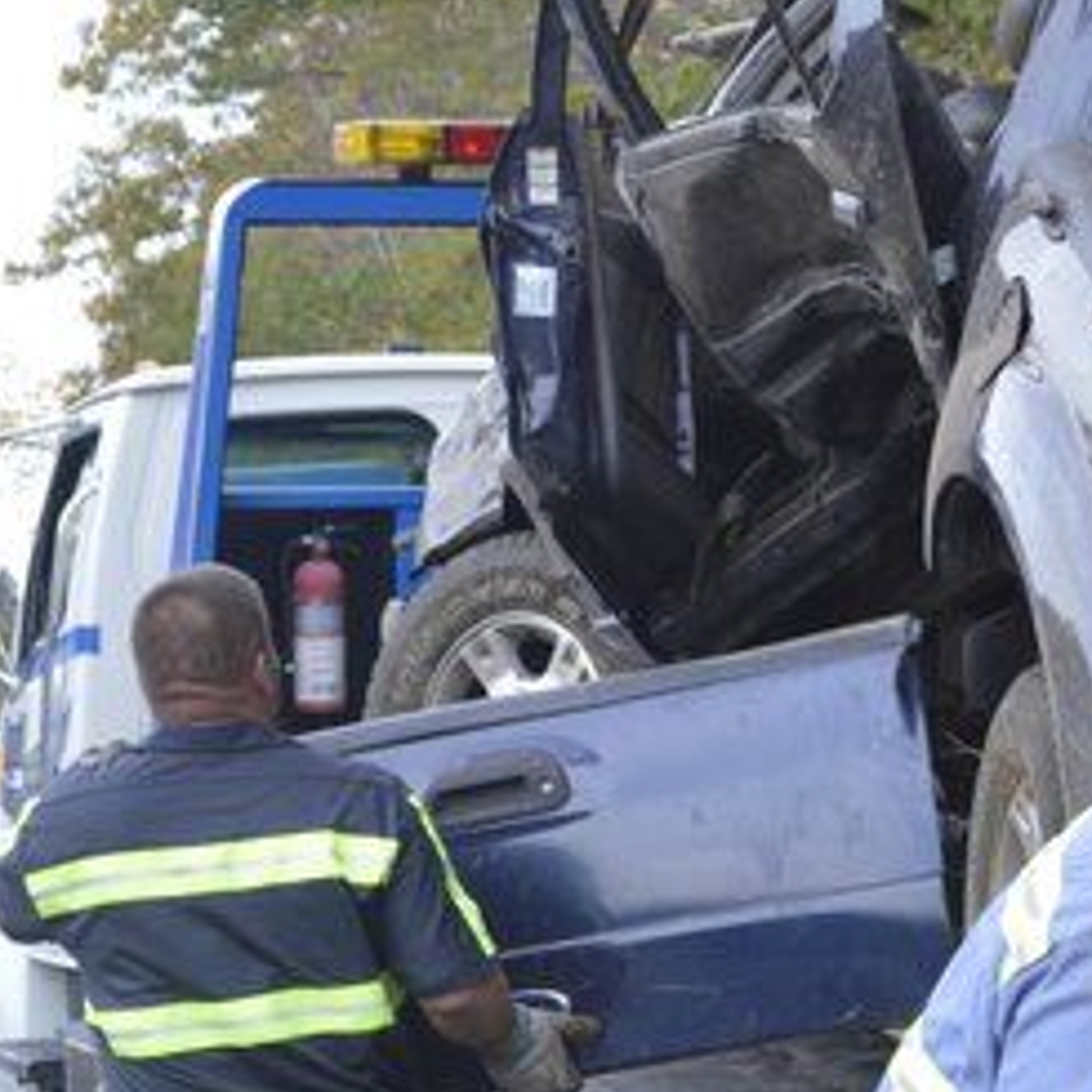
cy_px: 535
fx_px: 5354
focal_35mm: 150
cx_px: 1319
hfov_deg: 11.4
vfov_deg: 11.6
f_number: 5.6
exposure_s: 1/125
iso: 400
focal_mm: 48
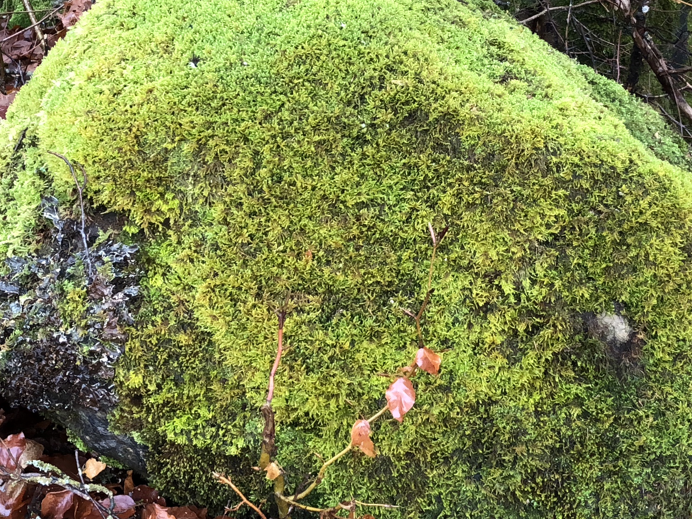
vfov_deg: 19.3
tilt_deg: -27.6
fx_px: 1519
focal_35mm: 76
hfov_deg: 25.6
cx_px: 395
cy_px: 161
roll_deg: +1.1
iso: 80
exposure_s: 1/100
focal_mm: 3.99
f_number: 1.8
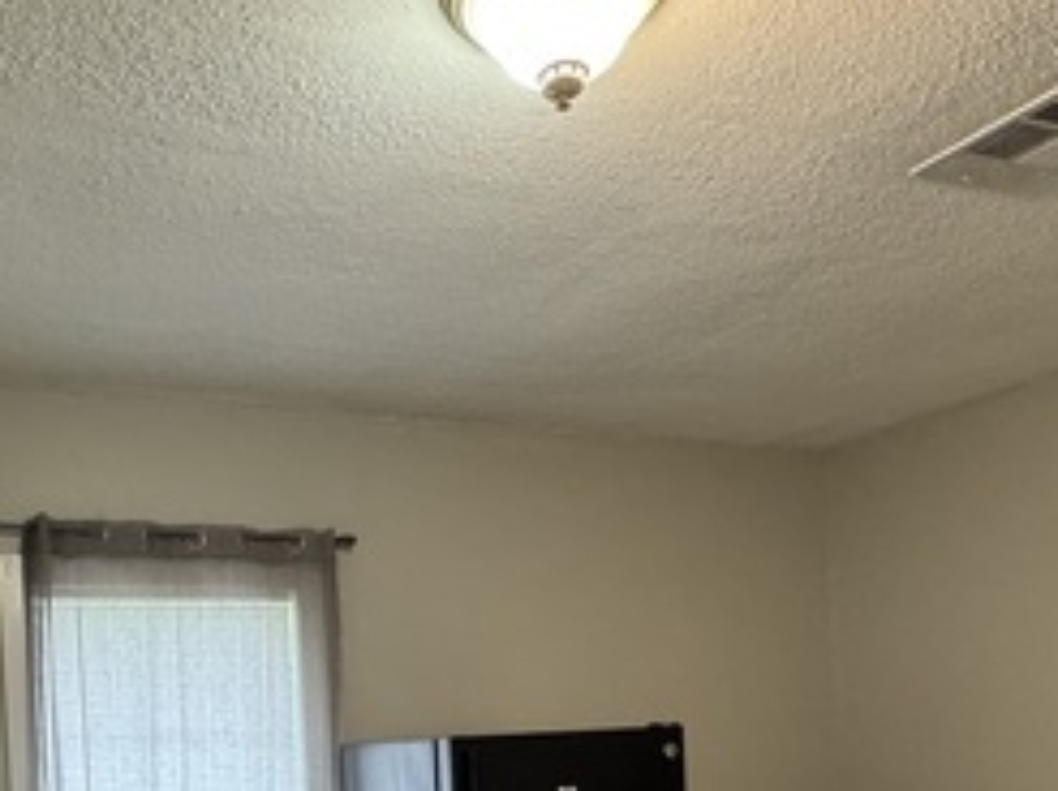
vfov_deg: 34.0
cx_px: 299
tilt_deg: -2.3
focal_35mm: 38
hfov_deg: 47.6
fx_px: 1160
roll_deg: +2.7
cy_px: 808
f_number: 2.2
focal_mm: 2.22
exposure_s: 1/60
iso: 400
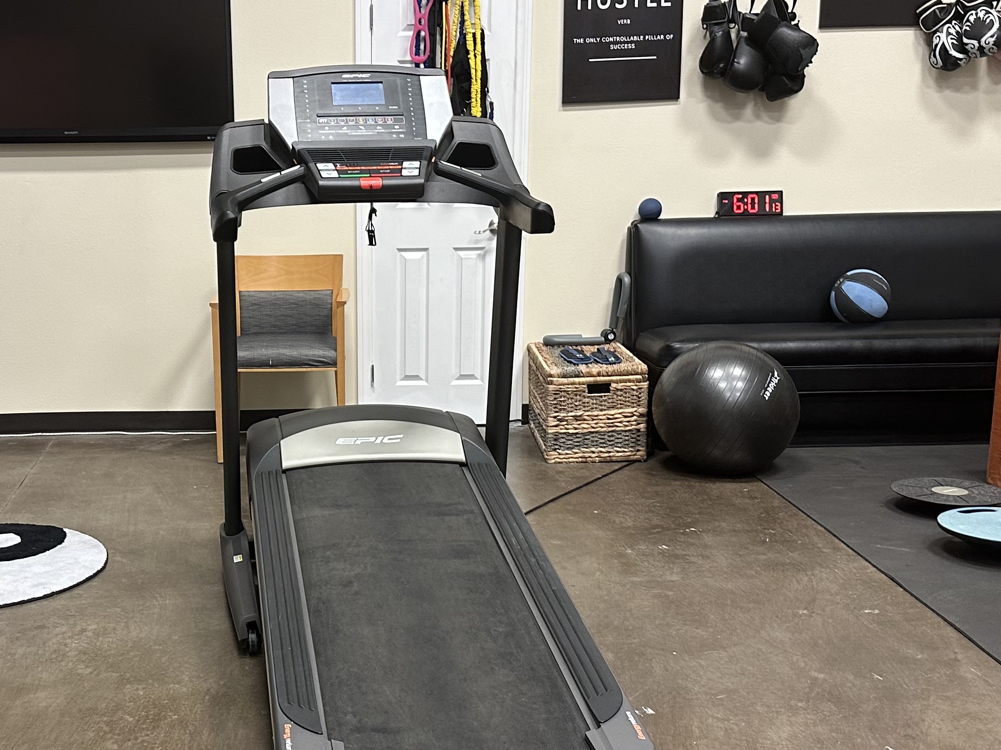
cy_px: 454
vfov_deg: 29.6
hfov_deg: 38.4
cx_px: 319
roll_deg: +0.4
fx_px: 1417
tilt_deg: -13.1
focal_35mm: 49
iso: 160
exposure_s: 1/60
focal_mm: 6.86
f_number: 1.78
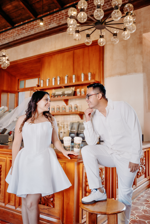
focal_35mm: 35
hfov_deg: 38.2
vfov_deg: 54.8
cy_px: 112
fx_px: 217
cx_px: 75
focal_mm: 34.7
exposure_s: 1/125
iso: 400
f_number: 2.8
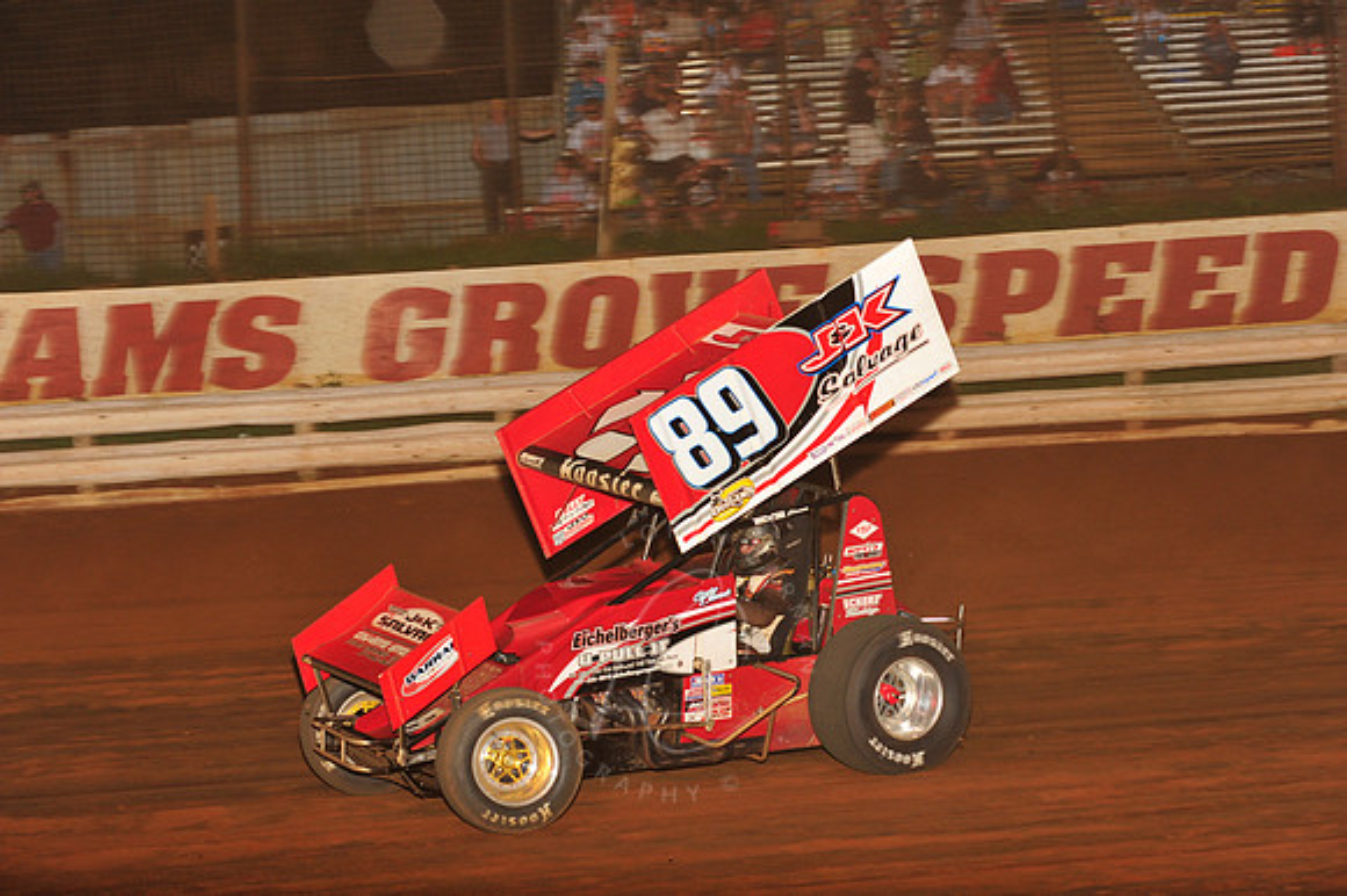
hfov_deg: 20.4
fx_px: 3739
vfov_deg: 13.7
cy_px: 448
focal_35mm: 100
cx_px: 674
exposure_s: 1/320
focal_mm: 100
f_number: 6.3
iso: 1000
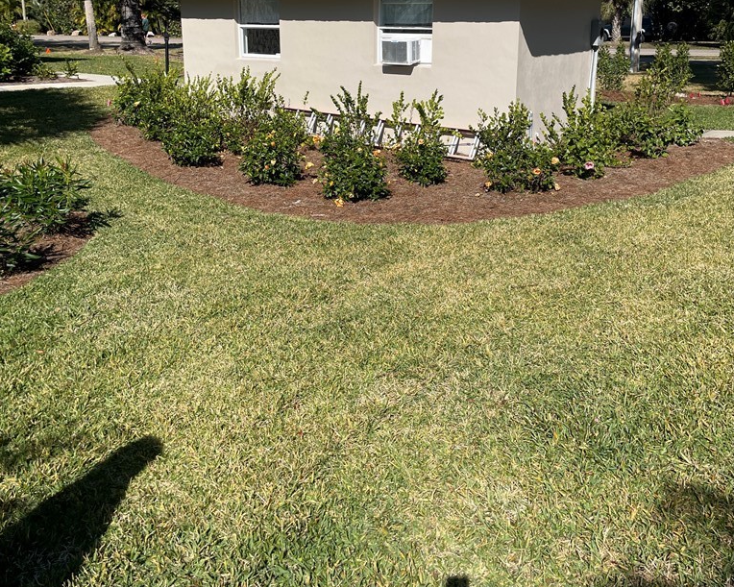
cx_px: 367
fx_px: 739
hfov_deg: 52.9
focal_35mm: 34
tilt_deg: -10.1
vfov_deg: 42.3
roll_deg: -0.7
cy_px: 163
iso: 32
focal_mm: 4.2
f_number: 1.6
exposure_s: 1/4132
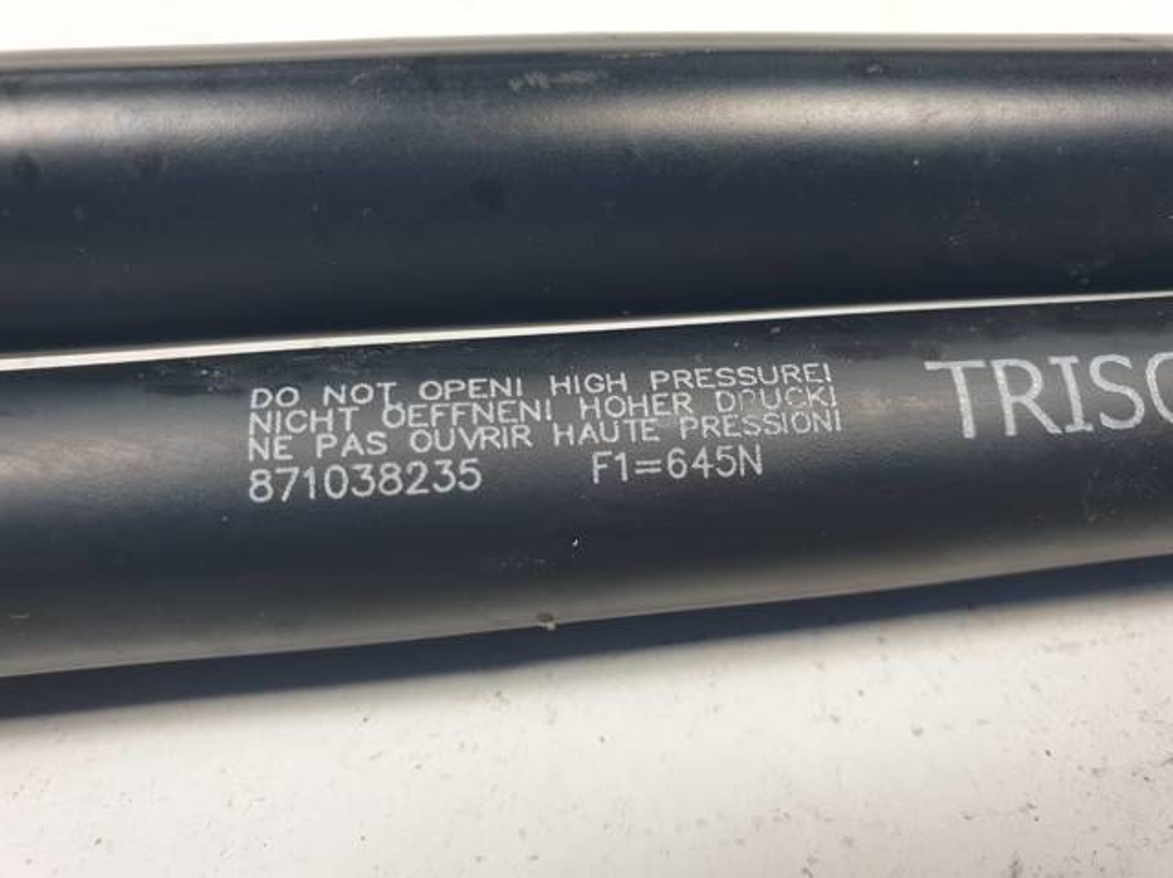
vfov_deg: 53.0
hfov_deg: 67.3
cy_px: 439
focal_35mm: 26
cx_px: 586
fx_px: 880
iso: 50
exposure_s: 1/104
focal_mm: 4.3
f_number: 2.4
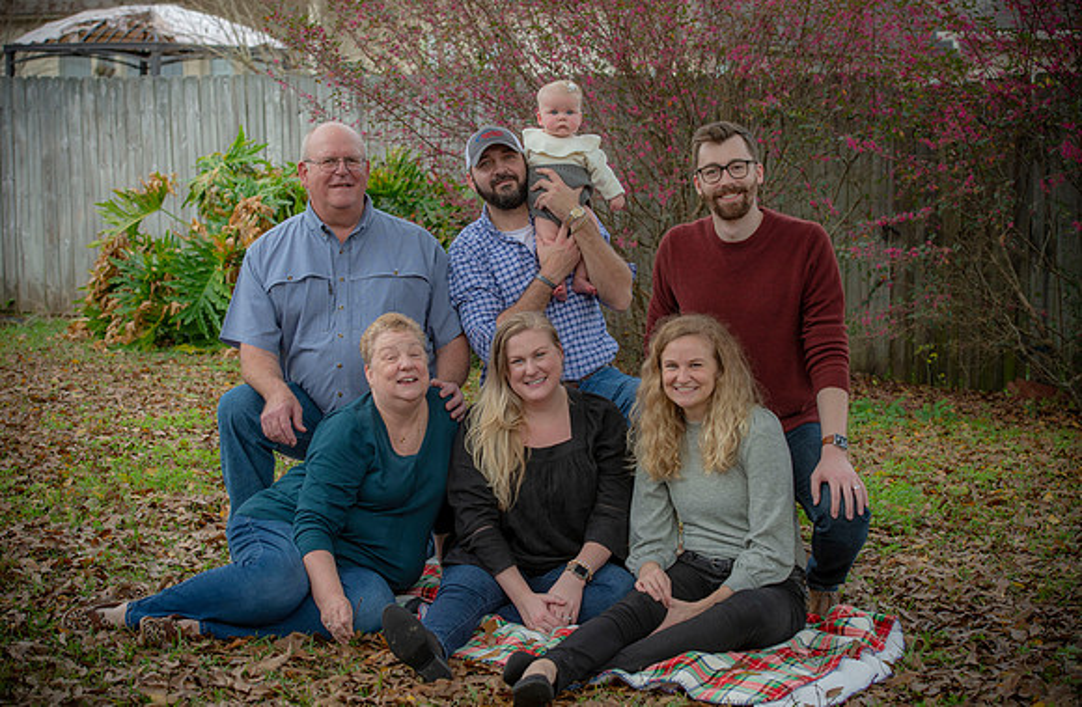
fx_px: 2107
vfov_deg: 19.0
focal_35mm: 71
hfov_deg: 28.8
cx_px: 542
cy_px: 348
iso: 160
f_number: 5.6
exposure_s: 1/200
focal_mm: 70
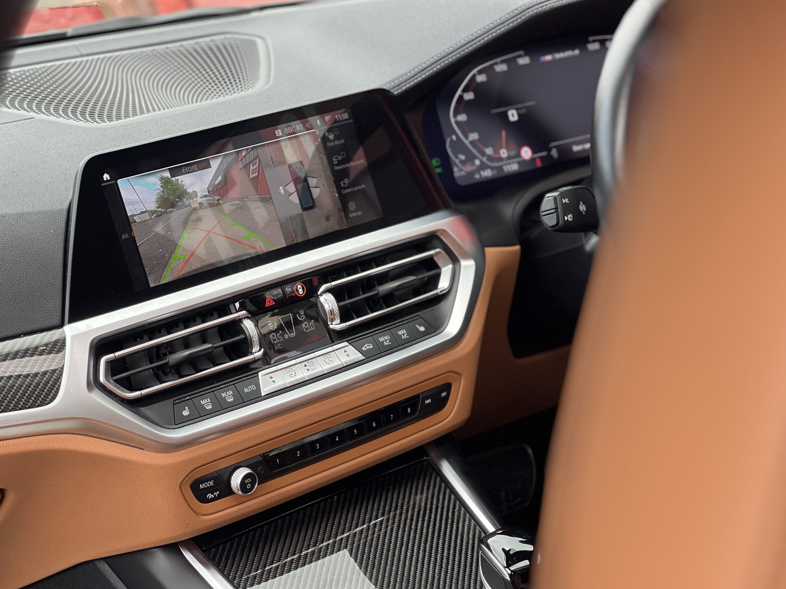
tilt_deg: -14.9
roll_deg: -0.4
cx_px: 394
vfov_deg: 18.0
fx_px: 1862
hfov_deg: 23.8
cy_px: 306
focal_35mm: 82
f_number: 2.8
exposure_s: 1/121
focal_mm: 9
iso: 64
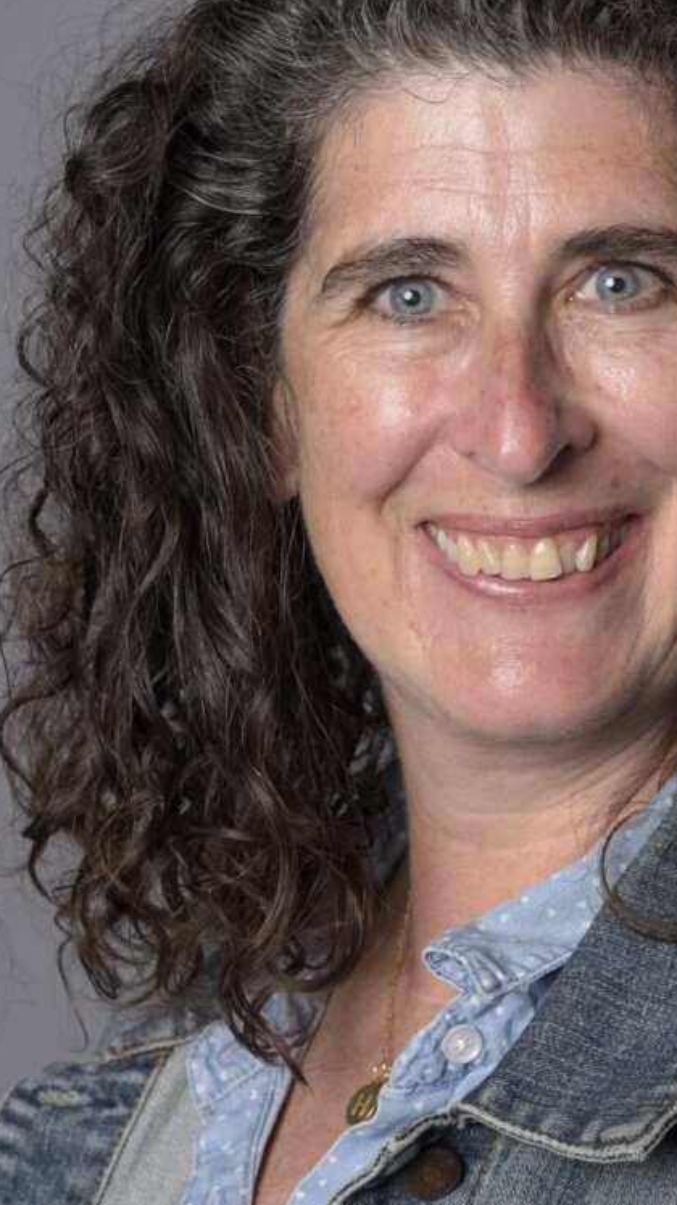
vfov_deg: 15.0
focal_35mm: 143
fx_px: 4565
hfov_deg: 8.5
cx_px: 534
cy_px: 597
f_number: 10
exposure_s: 1/160
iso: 200
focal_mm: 85
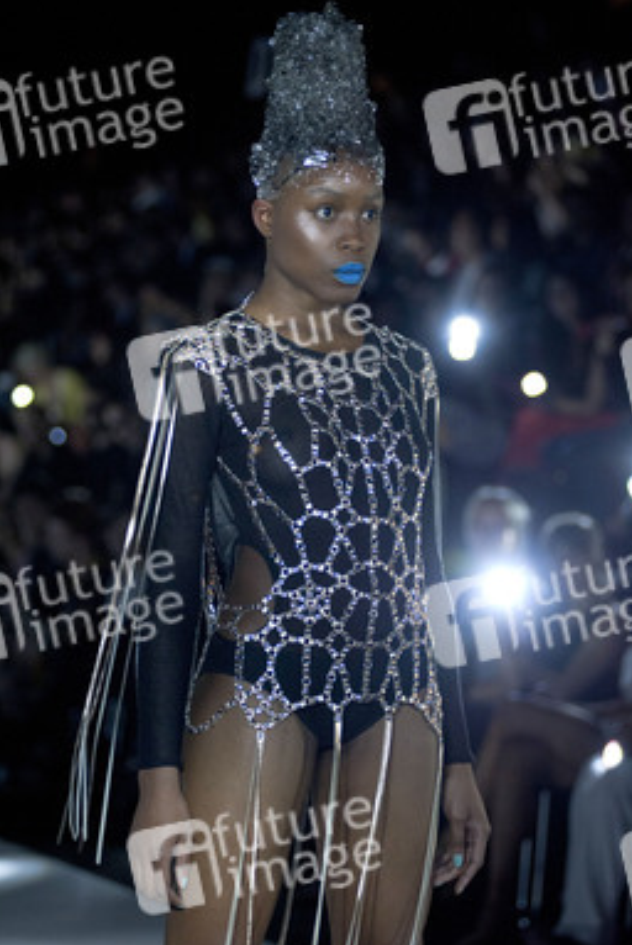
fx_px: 2523
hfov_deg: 14.3
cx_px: 327
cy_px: 486
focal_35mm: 96
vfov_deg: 21.2
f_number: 3.2
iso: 2500
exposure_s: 1/100
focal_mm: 92
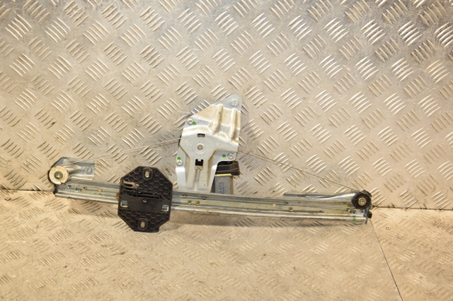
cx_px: 226
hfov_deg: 38.9
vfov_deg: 26.5
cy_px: 150
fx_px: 641
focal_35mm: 51
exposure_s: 1/160
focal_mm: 34
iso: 800
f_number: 5
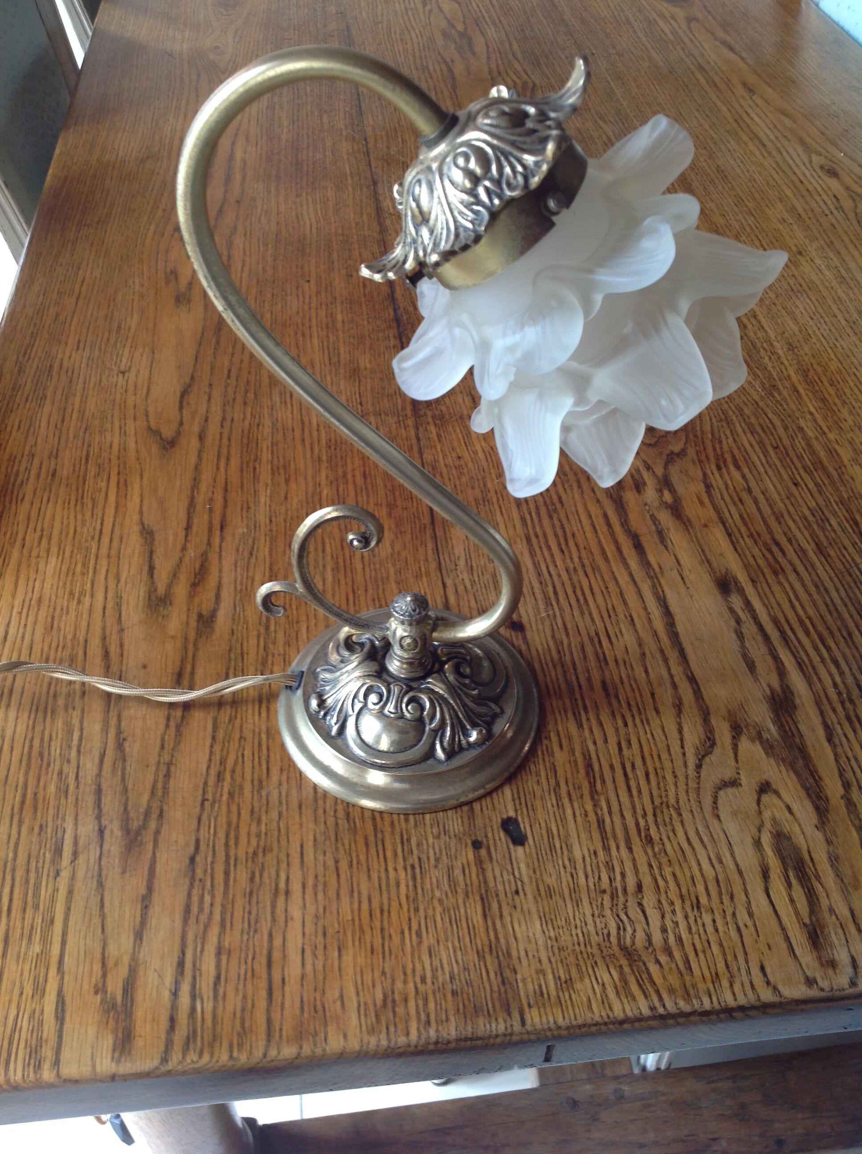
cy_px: 577
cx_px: 431
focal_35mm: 35
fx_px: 1165
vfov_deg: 52.7
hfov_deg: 40.6
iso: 64
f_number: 2.4
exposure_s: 1/15
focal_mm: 4.28
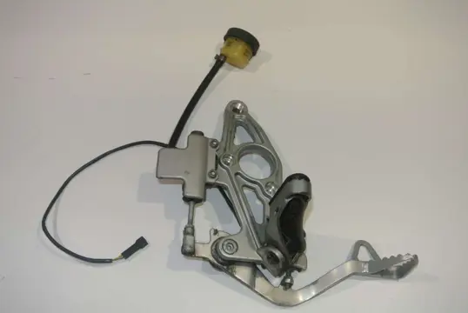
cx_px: 234
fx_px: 468
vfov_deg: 37.0
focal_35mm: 36
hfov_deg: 53.1
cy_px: 156
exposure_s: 1/60
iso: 200
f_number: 4.5
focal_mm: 13.6
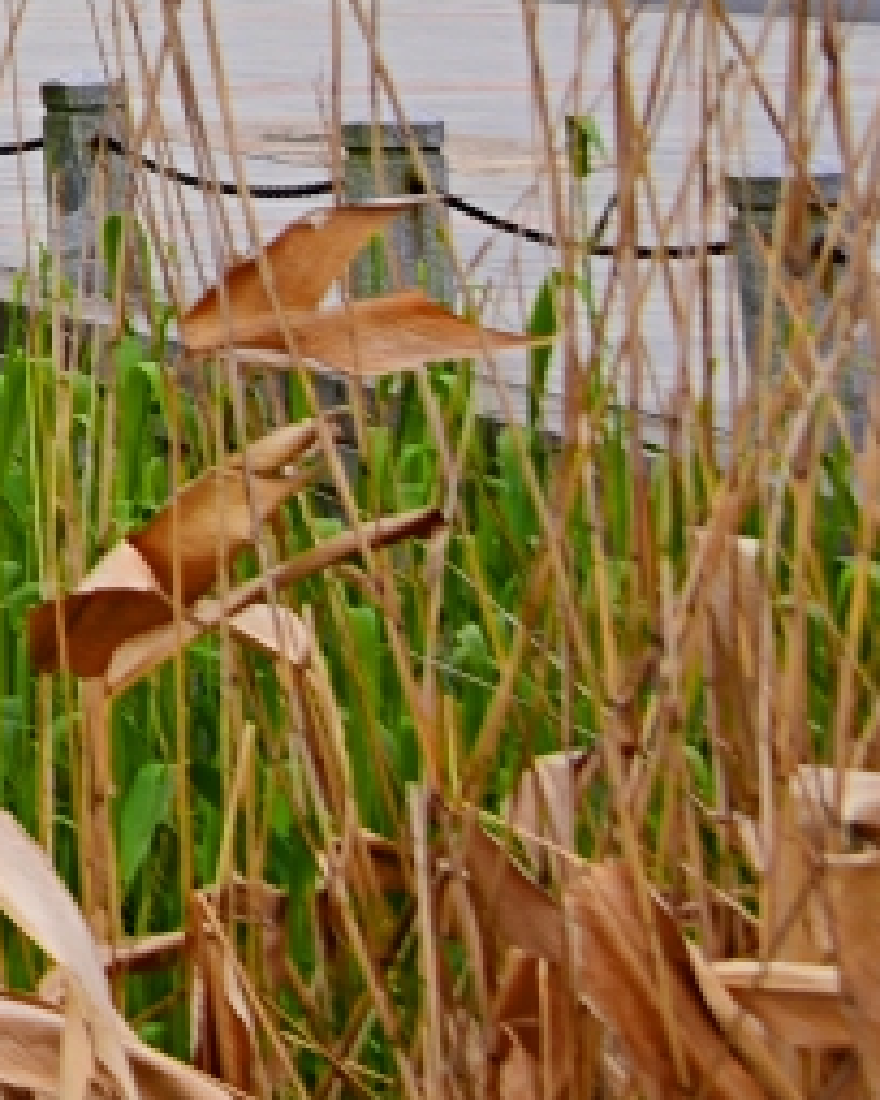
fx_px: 5762
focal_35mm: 177
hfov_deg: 7.4
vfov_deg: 10.4
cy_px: -720
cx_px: -1971
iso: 100
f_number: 8
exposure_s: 1/100
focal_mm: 32
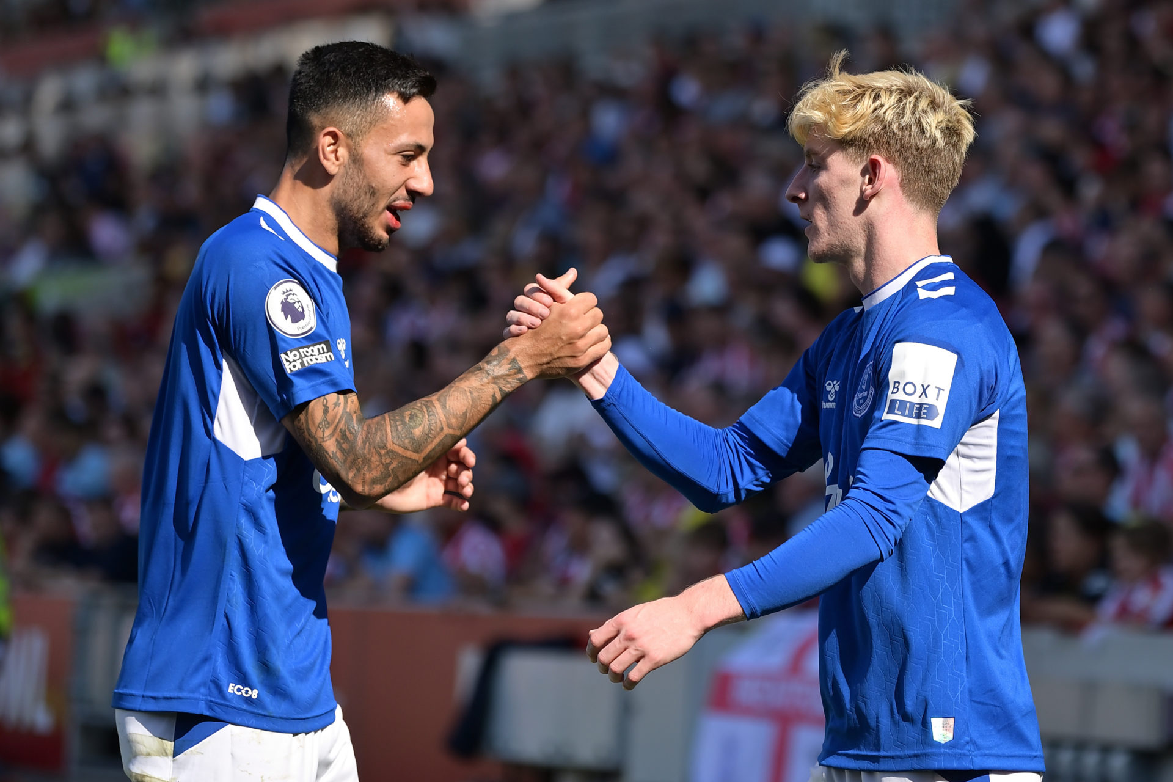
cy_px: 391
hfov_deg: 14.2
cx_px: 586
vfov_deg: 9.5
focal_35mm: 145
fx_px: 4724
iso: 400
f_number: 3.2
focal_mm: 145
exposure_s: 1/4000
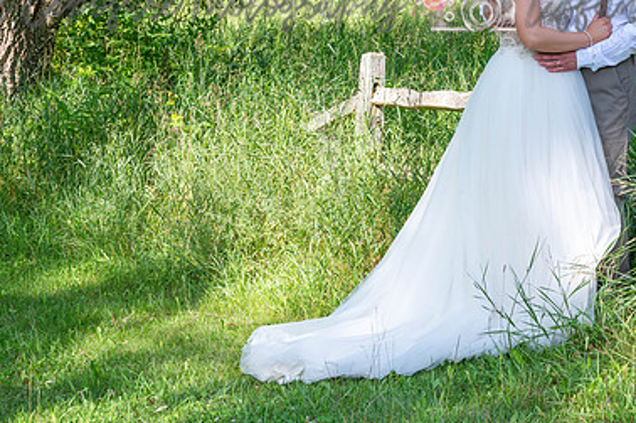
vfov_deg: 15.8
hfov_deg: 23.7
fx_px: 1517
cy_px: 130
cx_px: 288
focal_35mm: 86
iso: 200
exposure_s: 1/250
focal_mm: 56
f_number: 5.6
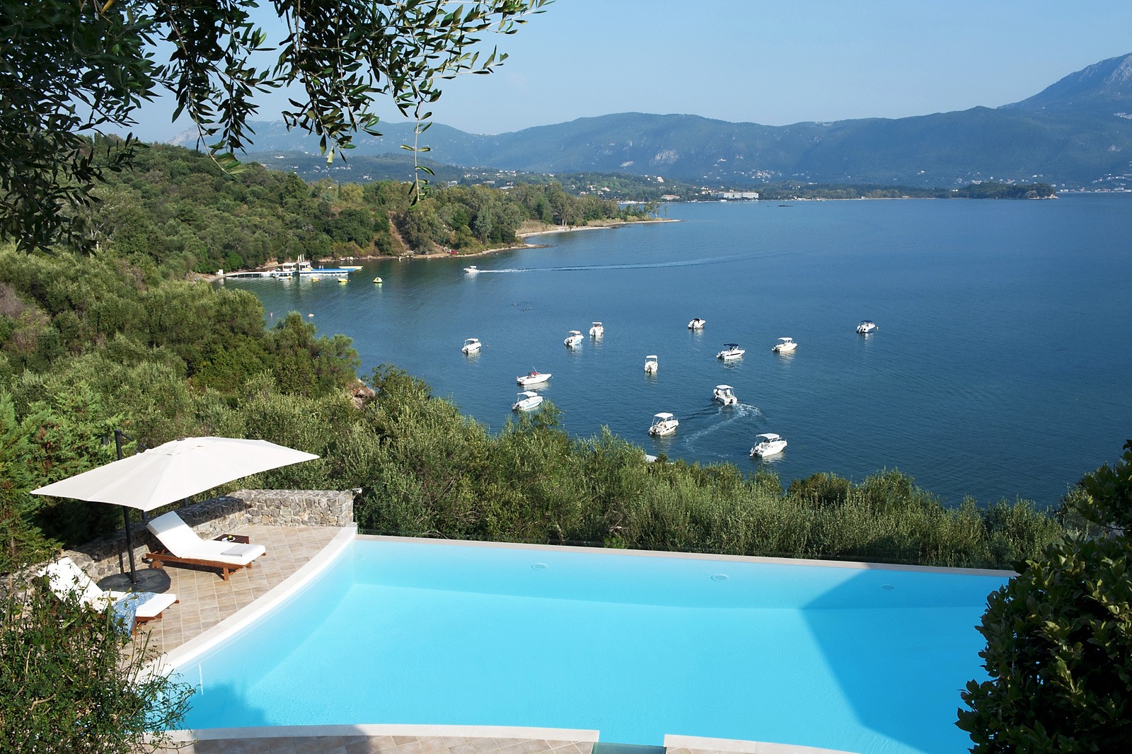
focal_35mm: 32
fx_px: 1006
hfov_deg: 58.7
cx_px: 566
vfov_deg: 41.1
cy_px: 377
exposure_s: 1/100
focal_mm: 32
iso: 250
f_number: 22
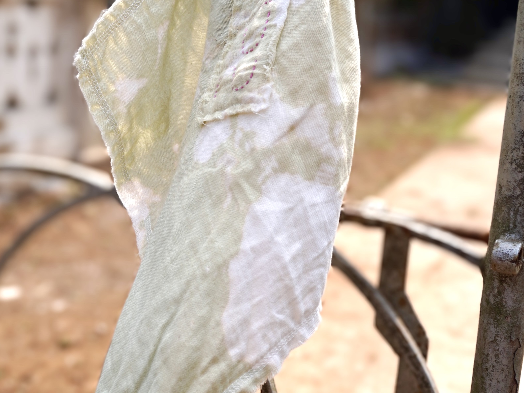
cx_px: 246
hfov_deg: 30.8
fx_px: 950
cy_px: 223
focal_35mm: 63
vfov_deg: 23.4
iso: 100
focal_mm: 27
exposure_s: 1/640
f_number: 5
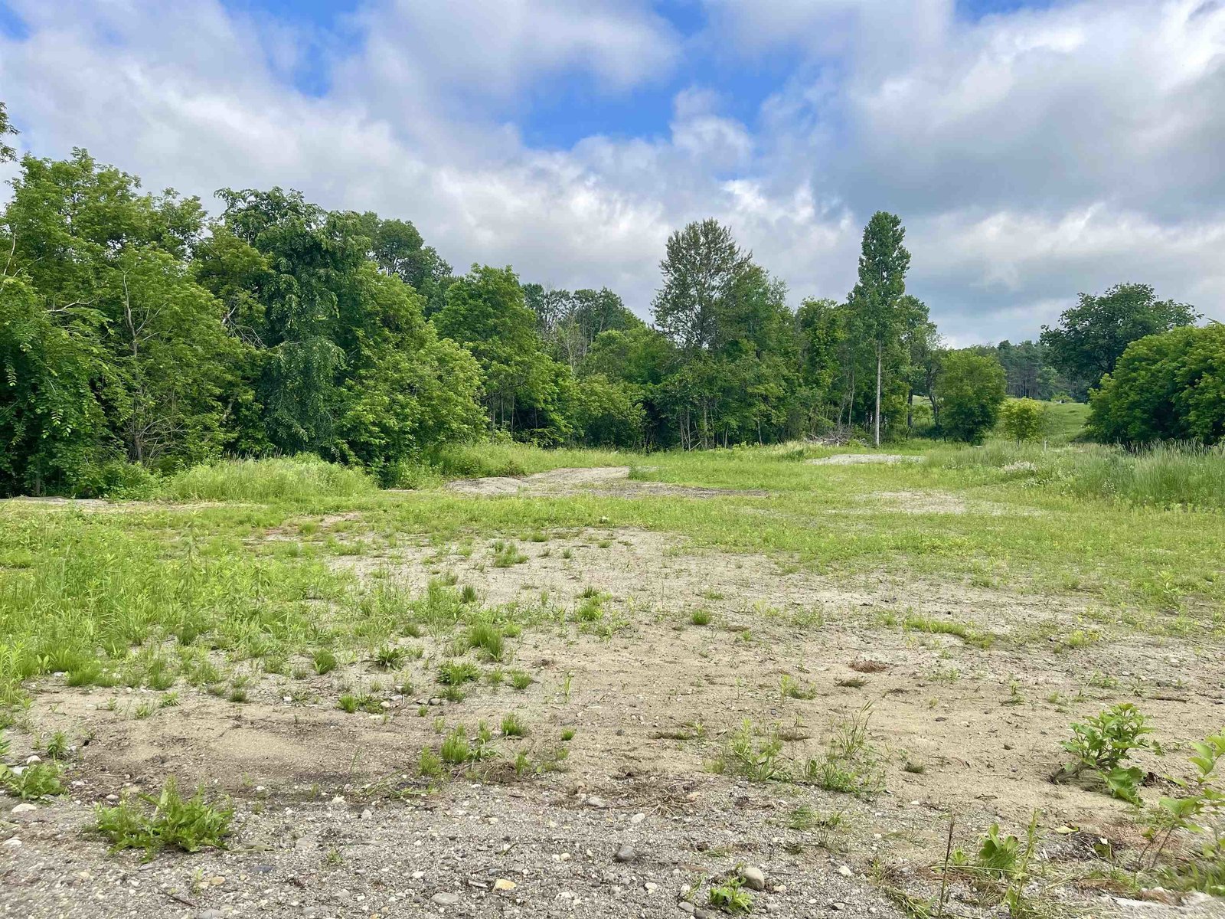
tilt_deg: -0.8
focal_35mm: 25
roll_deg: -2.6
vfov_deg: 54.9
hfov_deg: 69.4
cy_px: 460
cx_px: 612
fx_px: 885
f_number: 1.6
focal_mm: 5.1
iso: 32
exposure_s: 1/2387
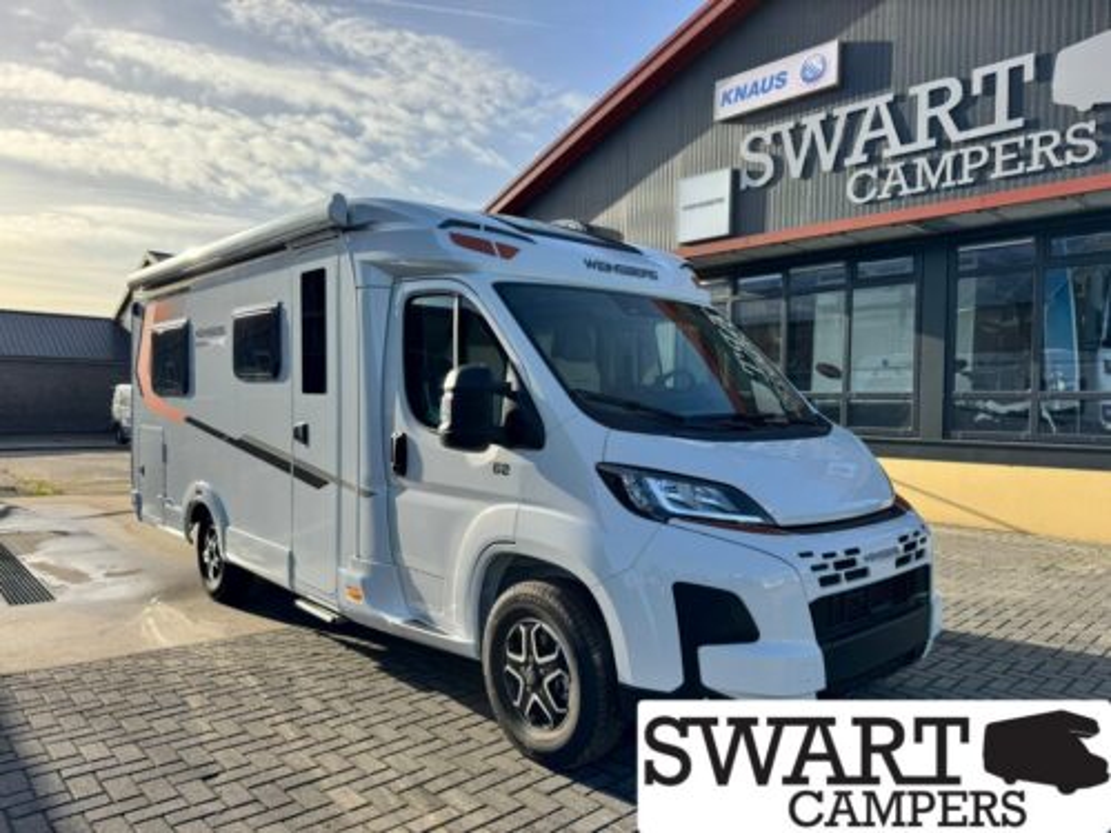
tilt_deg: -0.6
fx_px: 770
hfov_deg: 71.6
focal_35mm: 24
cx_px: 556
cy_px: 416
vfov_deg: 56.8
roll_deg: -0.5
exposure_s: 1/3247
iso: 80
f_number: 1.78
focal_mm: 6.76
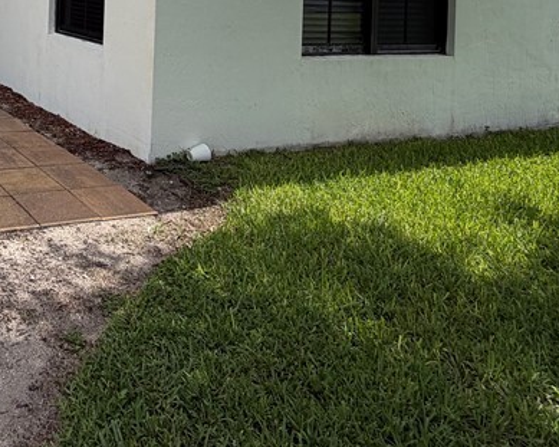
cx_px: -49
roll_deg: -1.7
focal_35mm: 36
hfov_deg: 40.9
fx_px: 595
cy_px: -50
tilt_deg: +0.5
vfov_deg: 35.0
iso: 20
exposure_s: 1/770
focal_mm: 2.22
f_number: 2.2
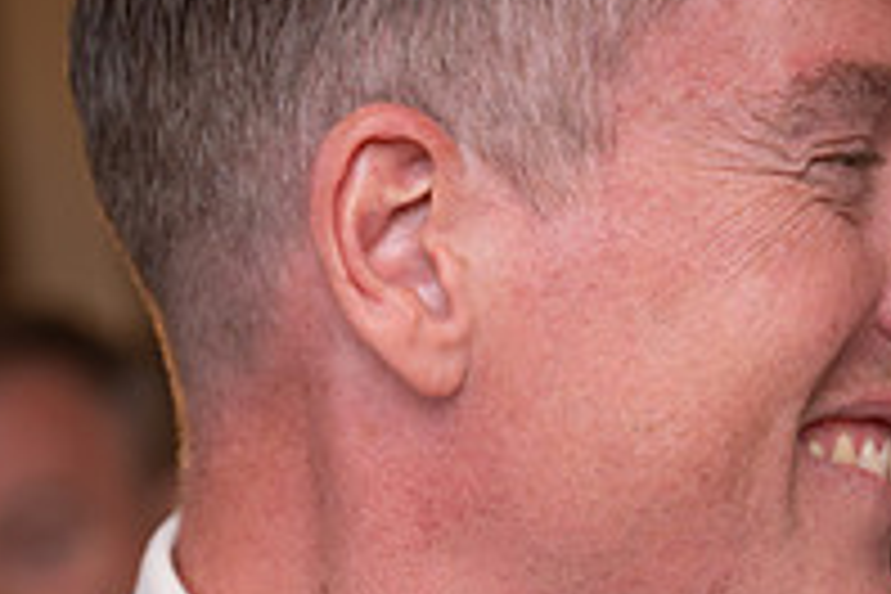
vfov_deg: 6.7
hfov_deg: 10.0
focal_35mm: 205
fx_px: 5073
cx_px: 536
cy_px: 511
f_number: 3.2
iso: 640
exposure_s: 1/125
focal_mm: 70
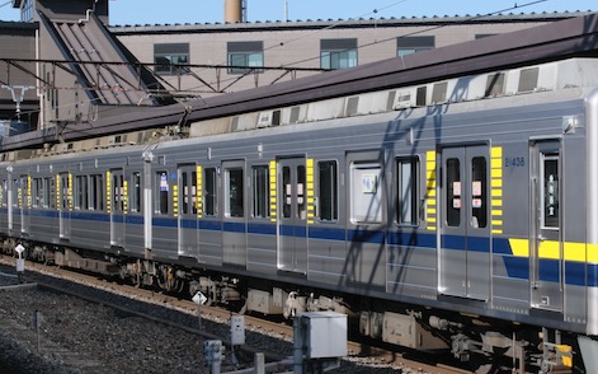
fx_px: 1271
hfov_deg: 26.4
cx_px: 355
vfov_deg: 16.7
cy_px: 204
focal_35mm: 78
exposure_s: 1/450
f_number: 10
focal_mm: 29.8
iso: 640
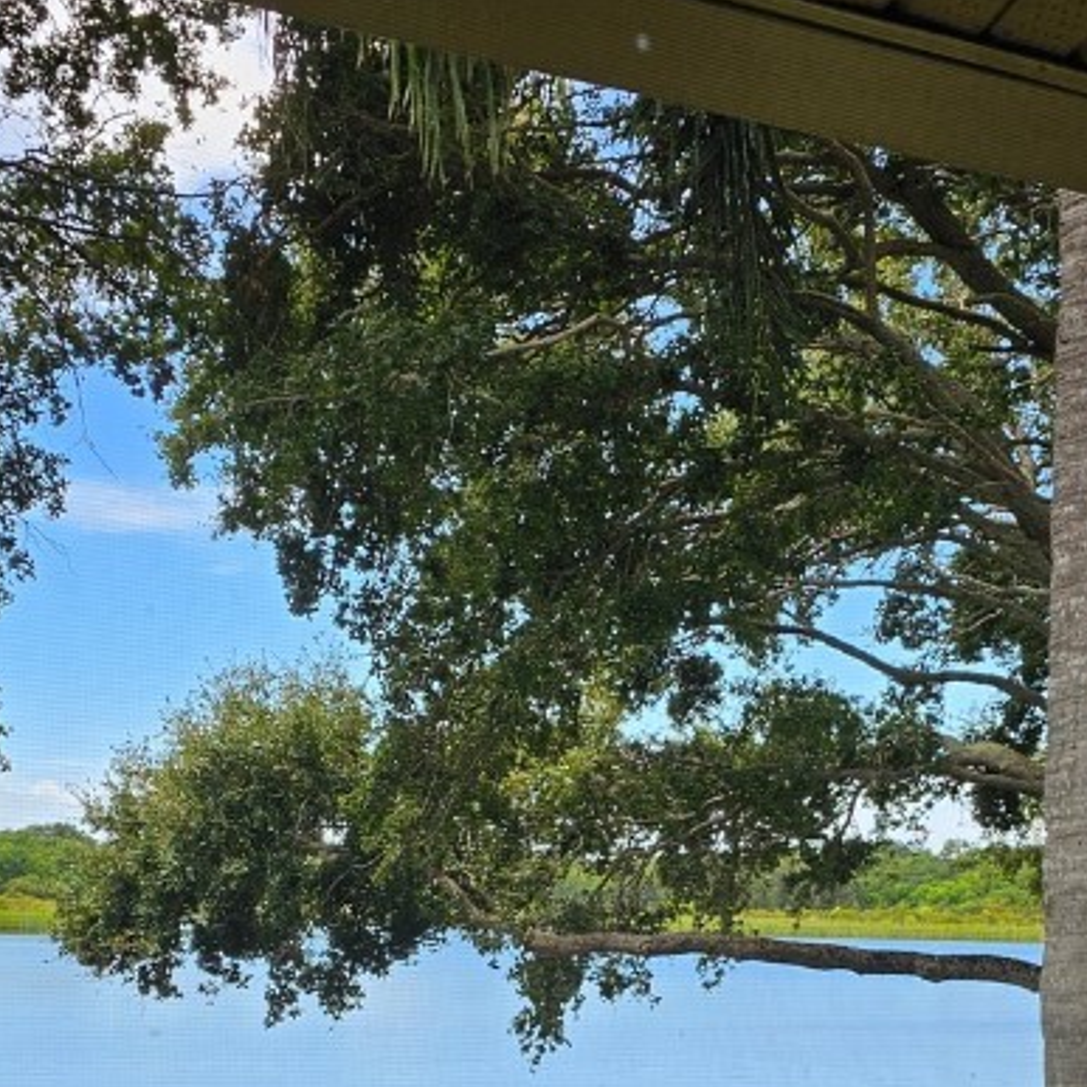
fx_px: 1918
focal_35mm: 54
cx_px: 597
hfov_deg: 31.6
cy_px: 1073
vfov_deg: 29.6
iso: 12
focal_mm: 6.3
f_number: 1.7
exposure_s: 1/180
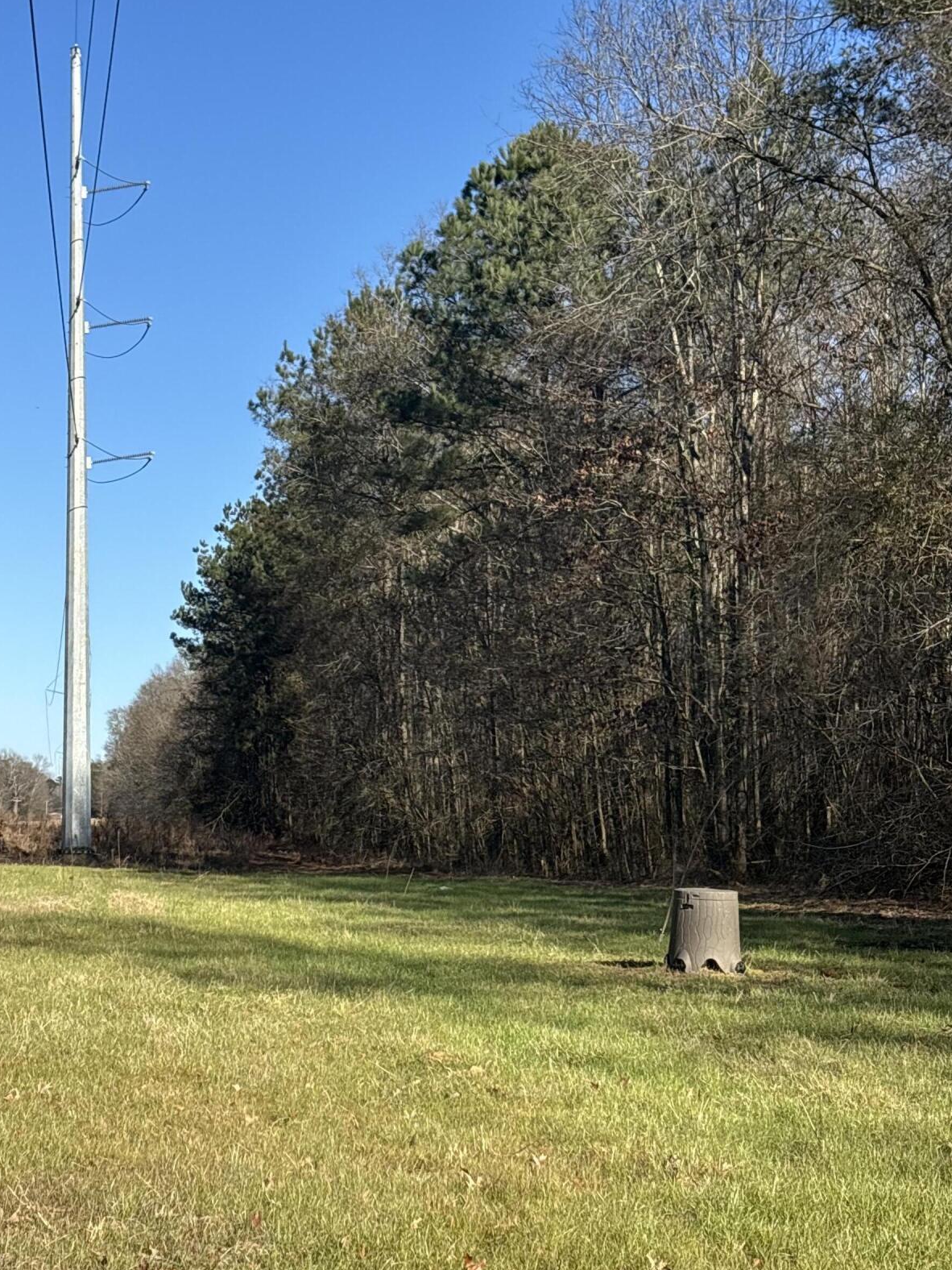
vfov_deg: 29.4
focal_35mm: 66
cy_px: 712
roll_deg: +0.9
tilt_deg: +2.4
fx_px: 2420
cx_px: 350
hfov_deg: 22.2
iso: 40
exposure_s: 1/1949
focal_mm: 5.96
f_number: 1.6
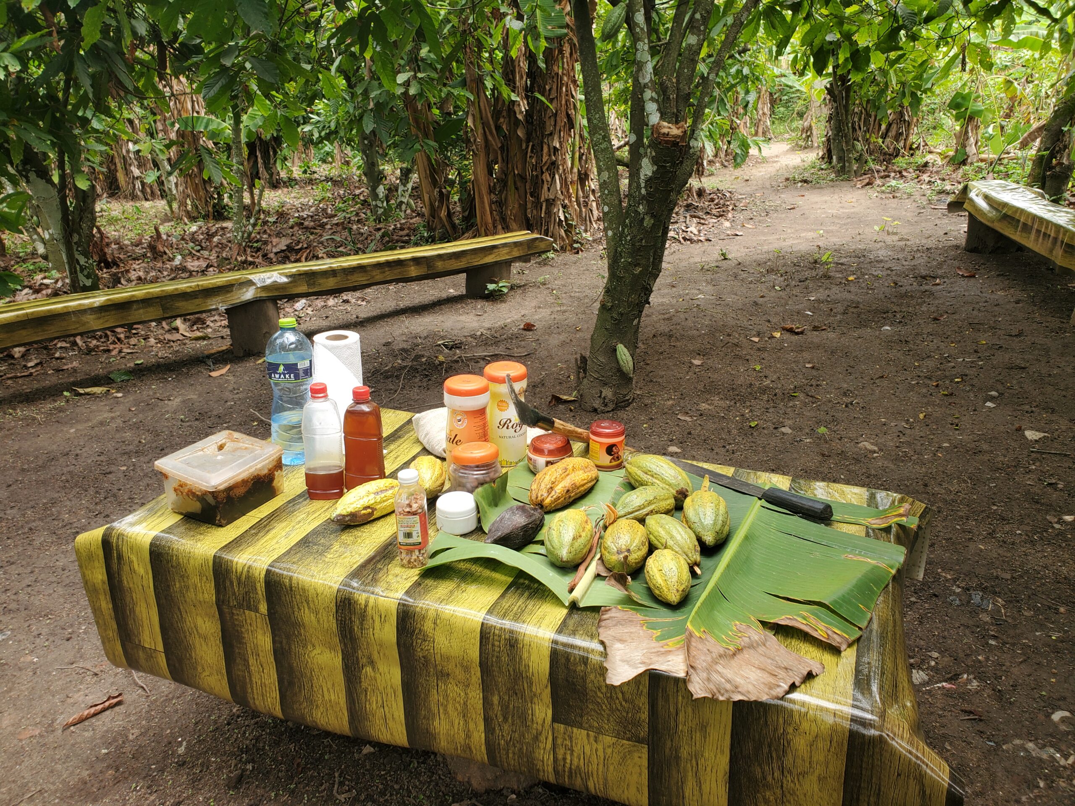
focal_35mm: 26
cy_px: 403
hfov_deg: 67.3
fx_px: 807
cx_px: 538
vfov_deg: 53.1
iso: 50
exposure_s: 1/191
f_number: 2.4
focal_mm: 4.3
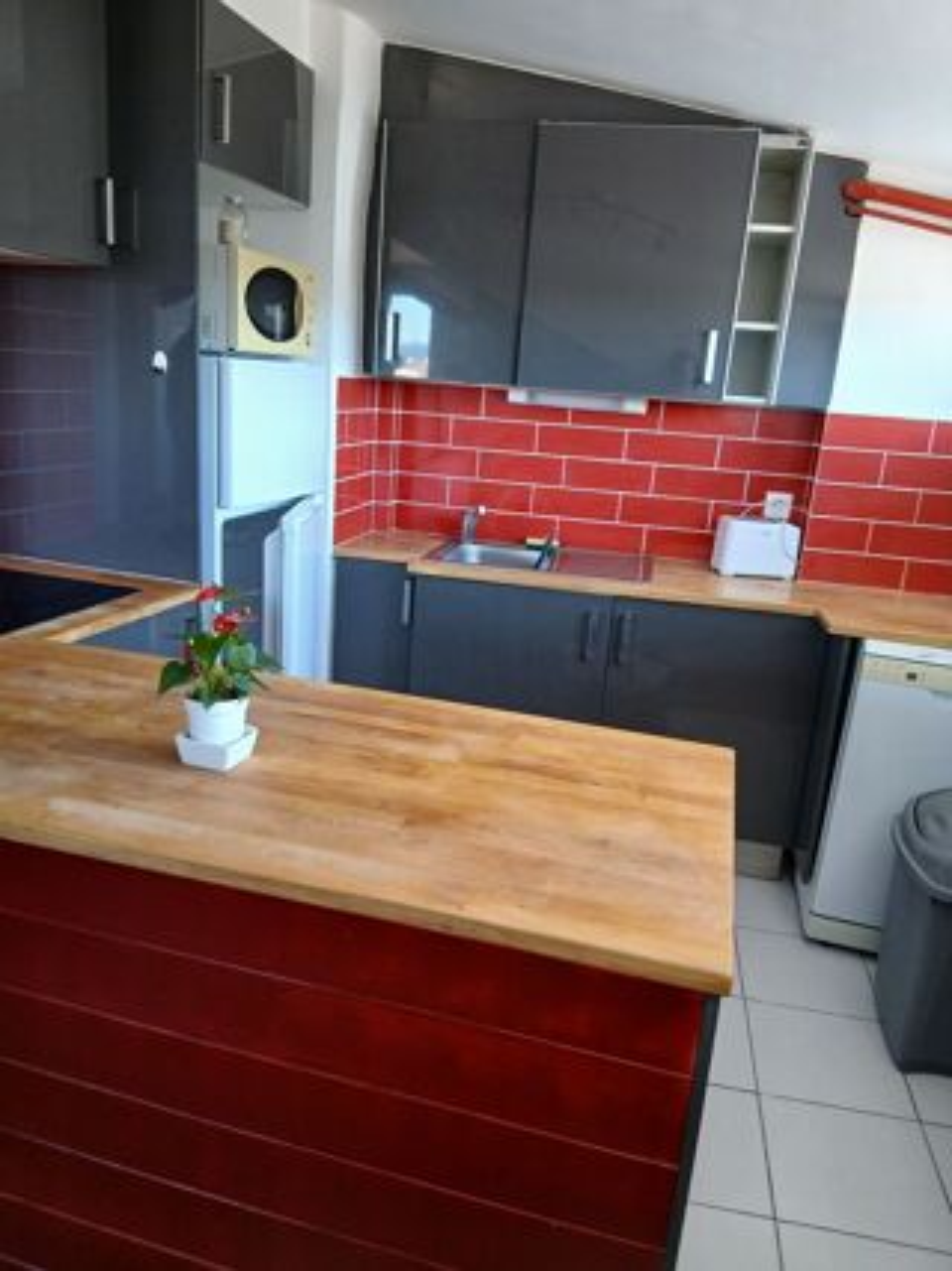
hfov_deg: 53.0
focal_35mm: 26
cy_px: 636
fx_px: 954
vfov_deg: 67.3
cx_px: 476
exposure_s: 1/50
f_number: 1.8
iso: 100
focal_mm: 3.98
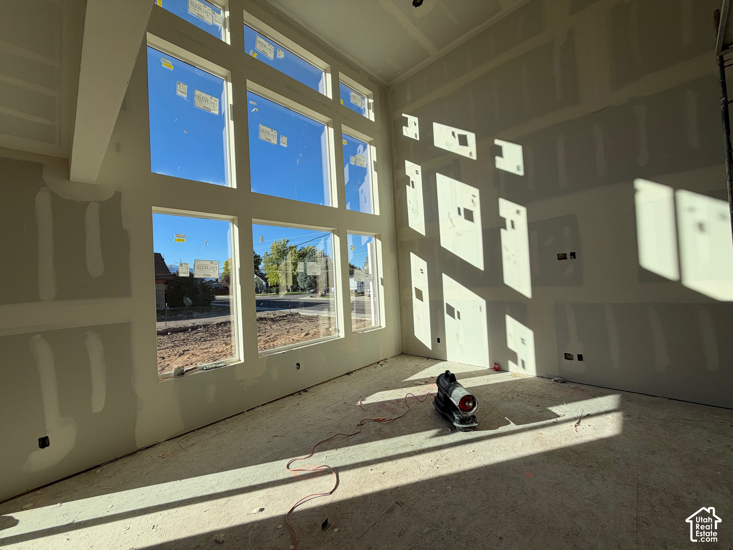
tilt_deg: +0.8
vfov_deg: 85.7
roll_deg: +2.9
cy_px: 275
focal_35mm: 14
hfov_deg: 102.1
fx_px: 296
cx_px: 366
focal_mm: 2.22
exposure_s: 1/770
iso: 32
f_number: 2.2
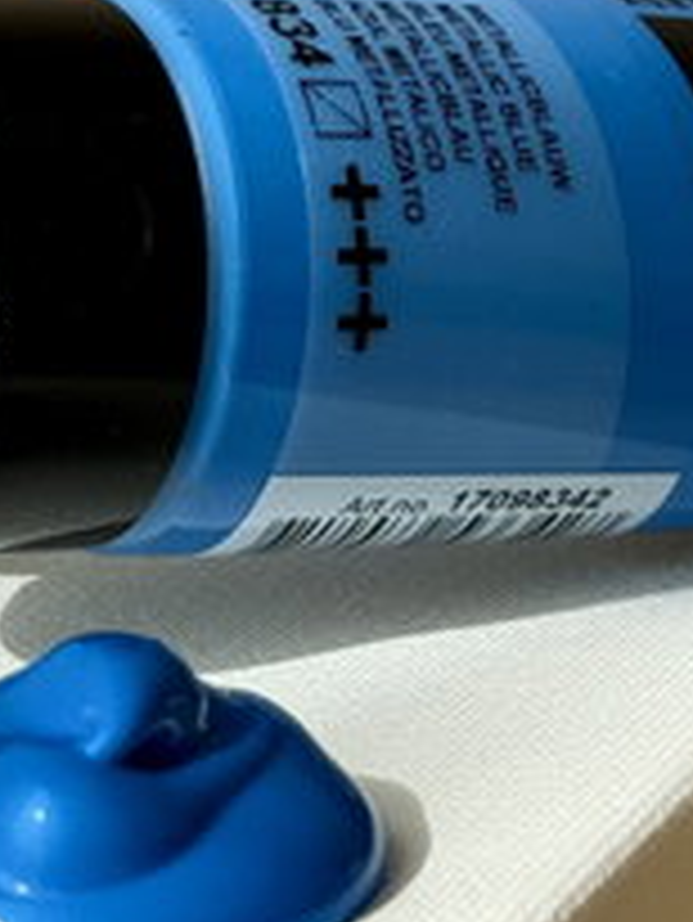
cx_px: 547
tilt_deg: -8.5
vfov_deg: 11.9
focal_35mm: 164
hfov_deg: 9.0
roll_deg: +0.1
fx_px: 4373
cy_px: -76
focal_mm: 6.86
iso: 64
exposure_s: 1/900
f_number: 1.78
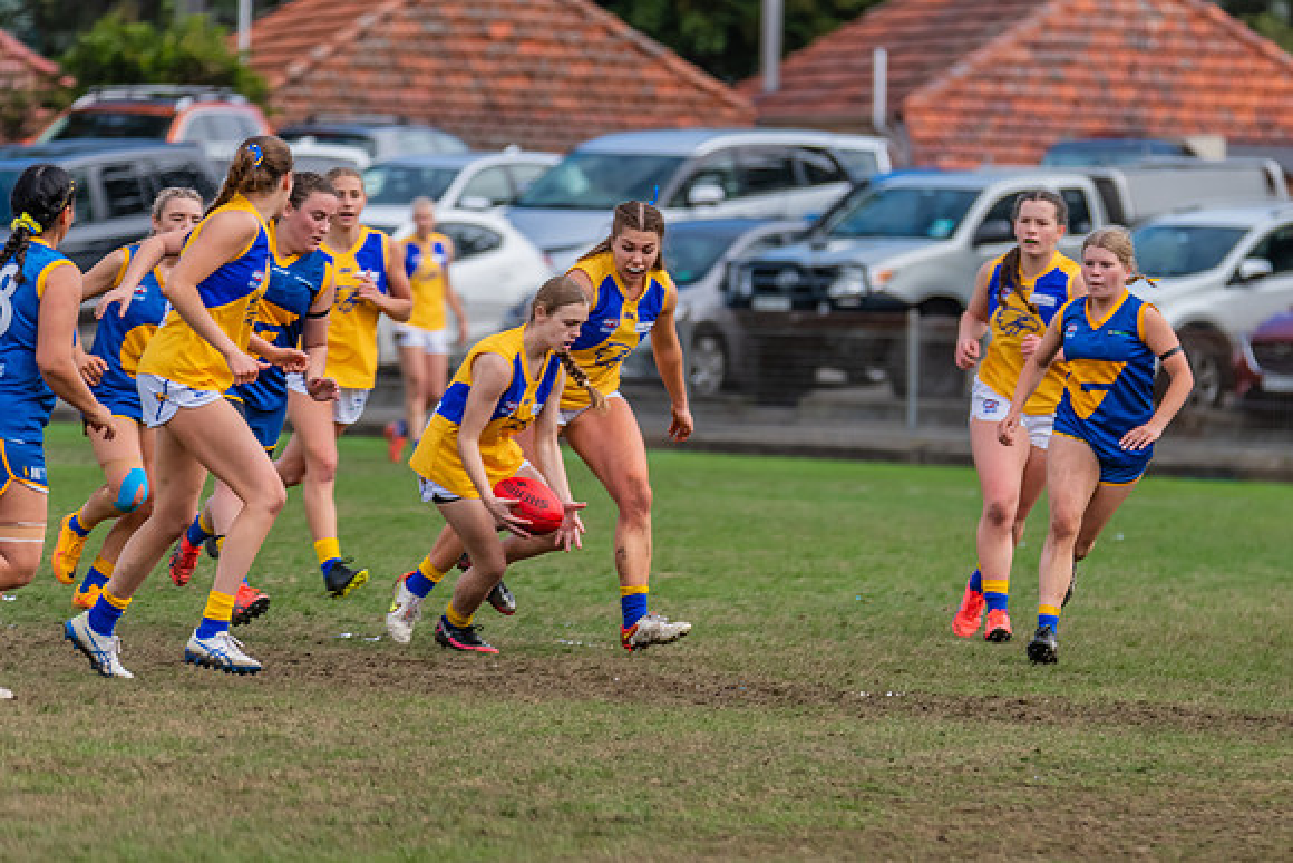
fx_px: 14915
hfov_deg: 5.0
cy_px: 502
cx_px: 892
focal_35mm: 415
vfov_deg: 3.3
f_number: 6.3
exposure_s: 1/1600
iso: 800
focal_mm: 300
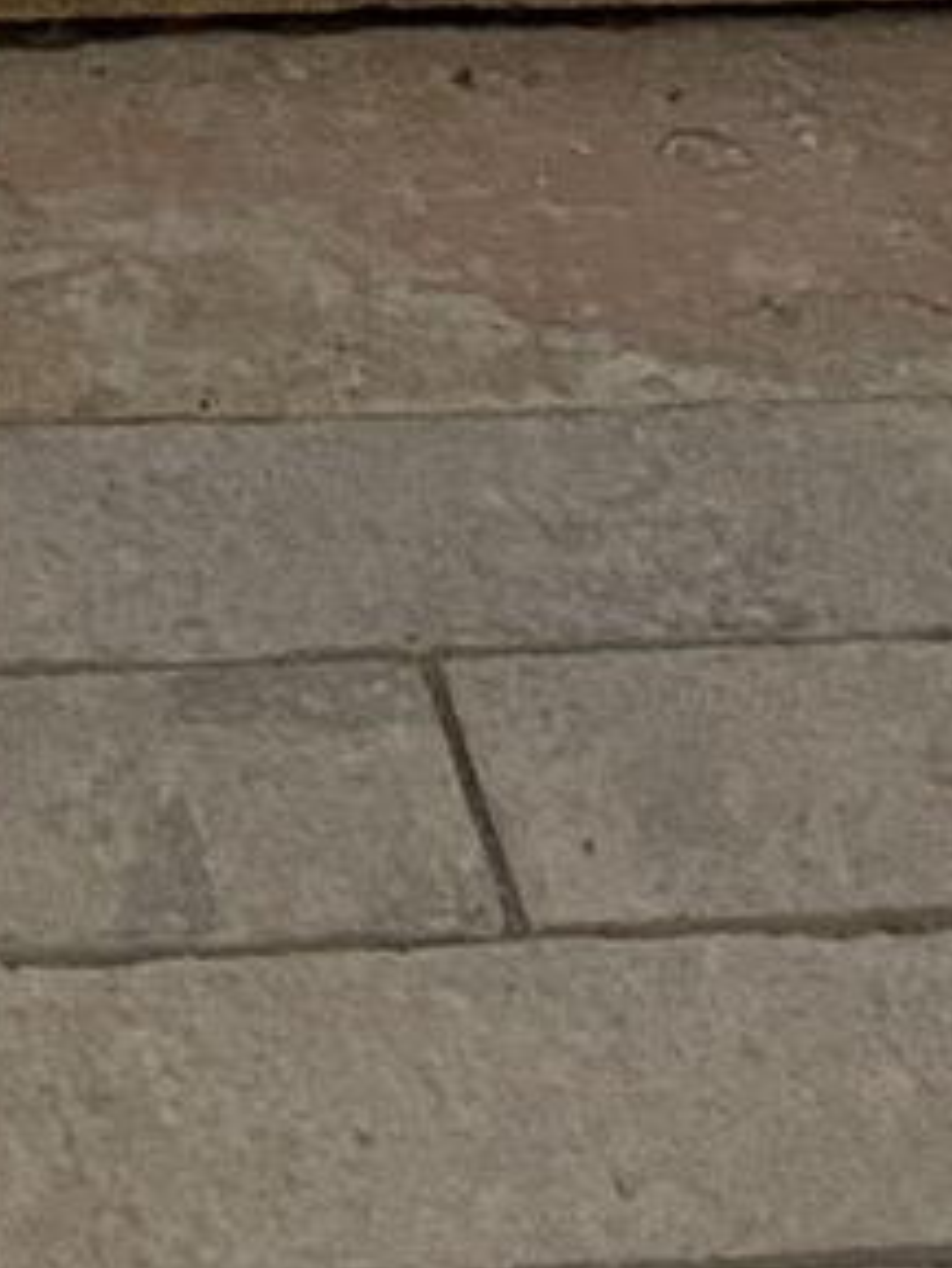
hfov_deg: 8.2
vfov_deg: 8.9
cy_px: -2584
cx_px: 211
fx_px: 6596
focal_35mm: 180
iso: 500
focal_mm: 4.25
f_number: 1.8
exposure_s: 1/40
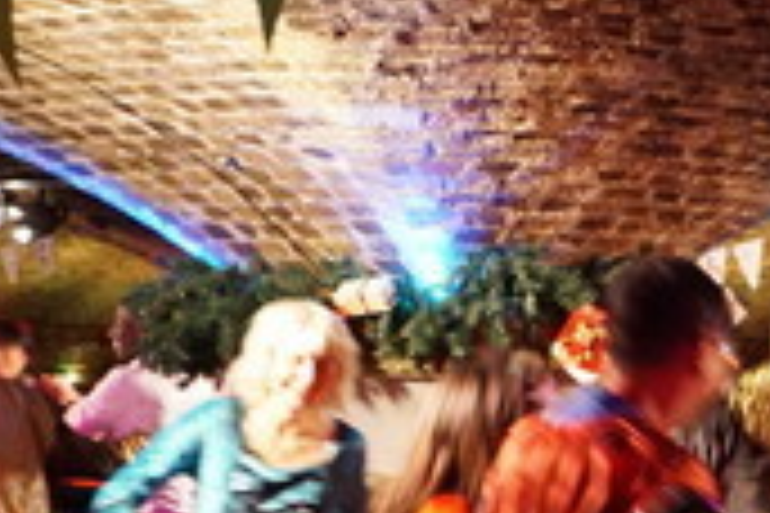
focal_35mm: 84
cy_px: 443
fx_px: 1797
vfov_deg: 16.1
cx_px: 1252
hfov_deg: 19.9
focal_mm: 16
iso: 3200
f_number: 3.5
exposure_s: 1/25
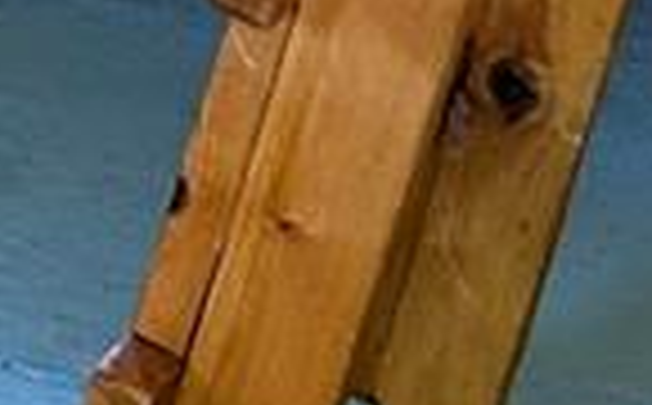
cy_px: -945
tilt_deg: -6.7
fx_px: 3742
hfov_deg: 8.3
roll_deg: +0.8
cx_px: -1326
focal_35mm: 211
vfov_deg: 5.7
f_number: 1.78
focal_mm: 6.86
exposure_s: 1/104
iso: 250
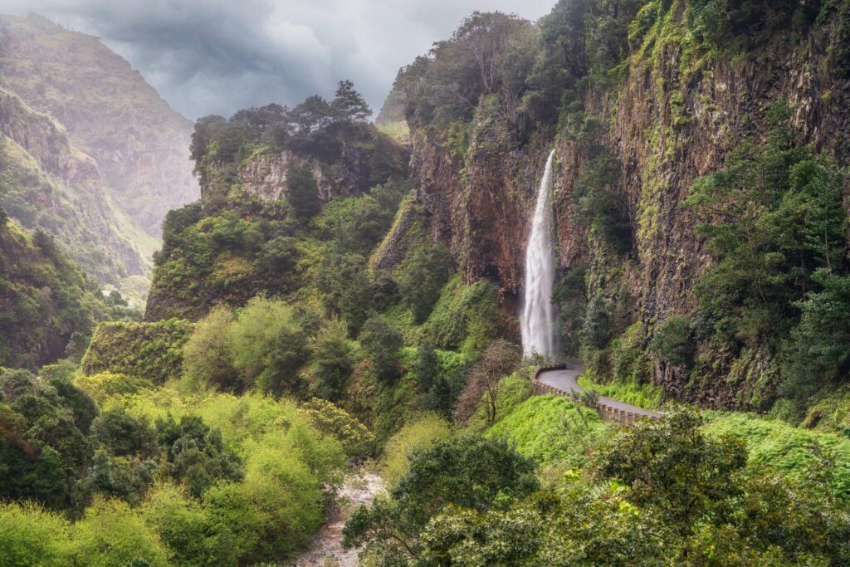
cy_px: 284
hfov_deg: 35.7
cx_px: 425
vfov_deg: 24.2
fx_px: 1320
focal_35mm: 56
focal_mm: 55.9
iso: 1000
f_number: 4
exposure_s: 1/200
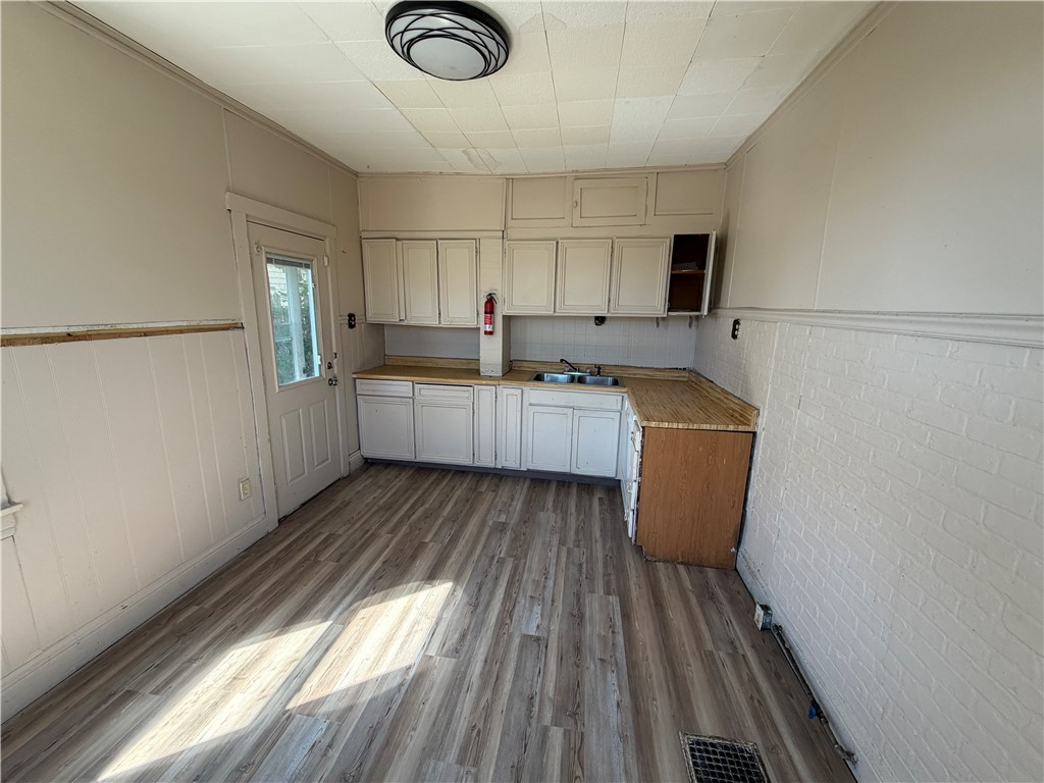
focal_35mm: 14
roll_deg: -0.4
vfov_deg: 85.7
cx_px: 522
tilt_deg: -11.7
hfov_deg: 102.1
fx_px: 422
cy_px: 392
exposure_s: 1/121
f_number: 2.2
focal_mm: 2.22
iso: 100
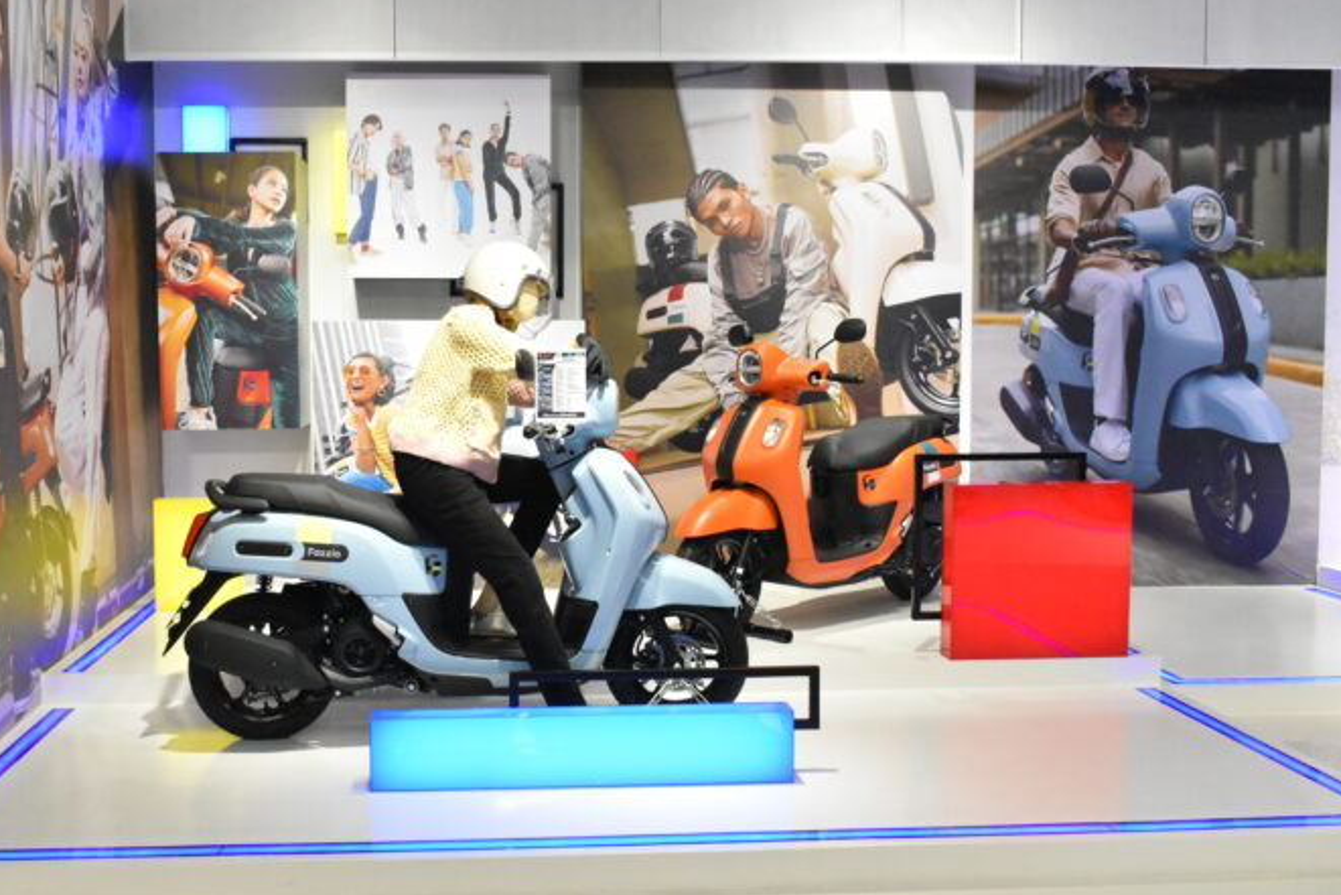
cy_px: 430
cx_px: 568
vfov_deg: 36.3
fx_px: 1363
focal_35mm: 37
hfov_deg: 52.2
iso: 6400
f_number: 6.3
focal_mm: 21
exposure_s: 1/800
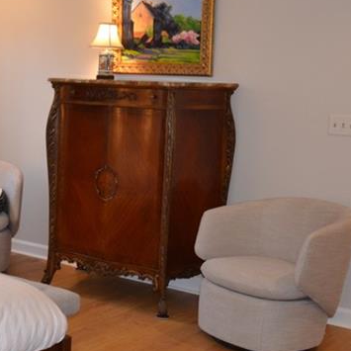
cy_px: 162
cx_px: 10
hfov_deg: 25.0
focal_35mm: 66
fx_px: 757
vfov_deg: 26.1
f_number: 3.5
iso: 800
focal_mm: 18
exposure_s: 1/60
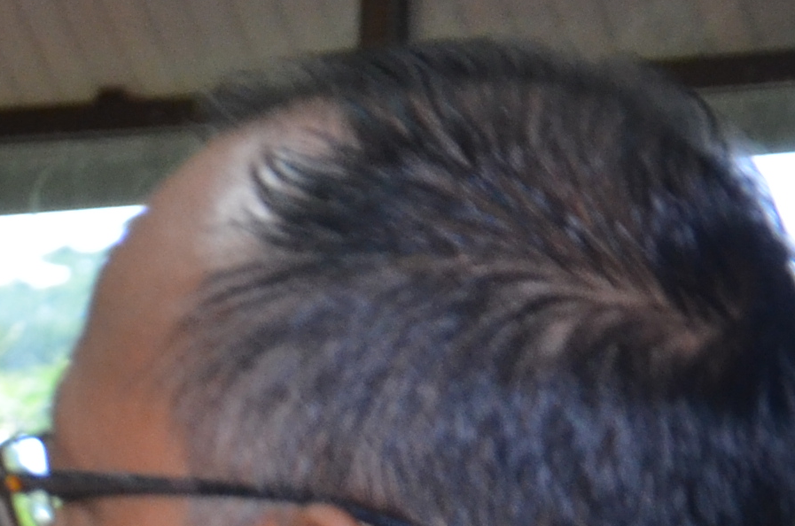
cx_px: -1013
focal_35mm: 346
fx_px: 7625
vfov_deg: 3.9
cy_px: 1255
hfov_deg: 5.8
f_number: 4.8
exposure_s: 1/60
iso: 800
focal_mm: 42
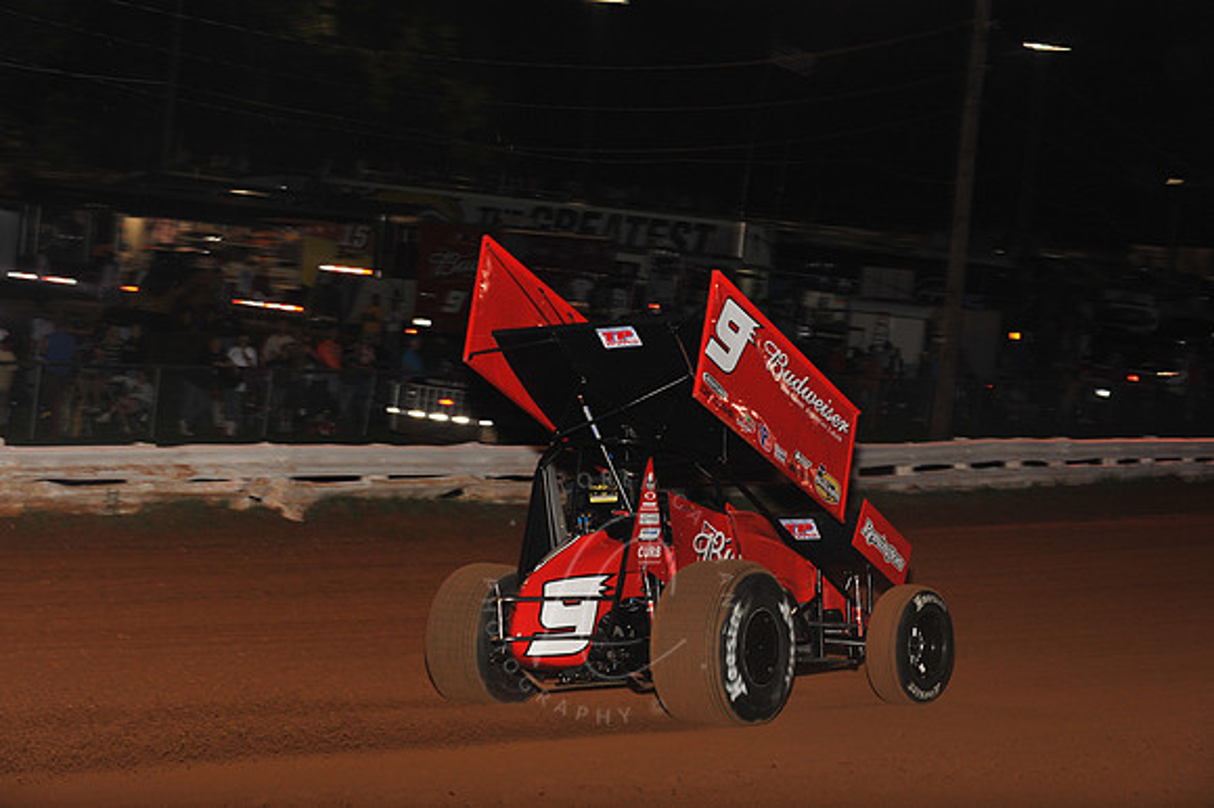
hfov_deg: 19.5
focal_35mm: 105
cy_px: 404
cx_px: 607
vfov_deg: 13.0
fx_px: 3539
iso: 1000
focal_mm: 105
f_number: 7.1
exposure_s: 1/320
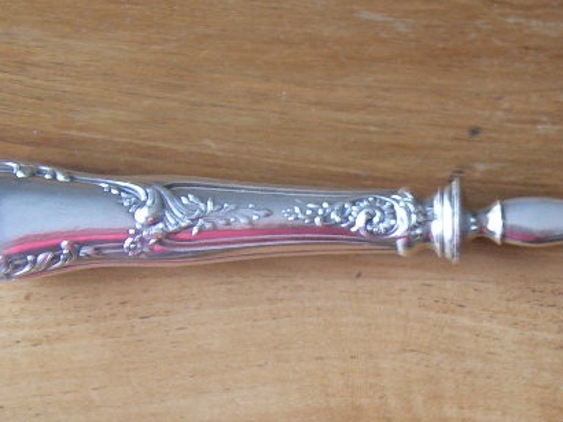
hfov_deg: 20.2
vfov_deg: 15.2
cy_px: 438
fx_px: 1544
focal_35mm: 95
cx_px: 516
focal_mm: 7.8
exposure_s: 1/3.1
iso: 100
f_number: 2.8
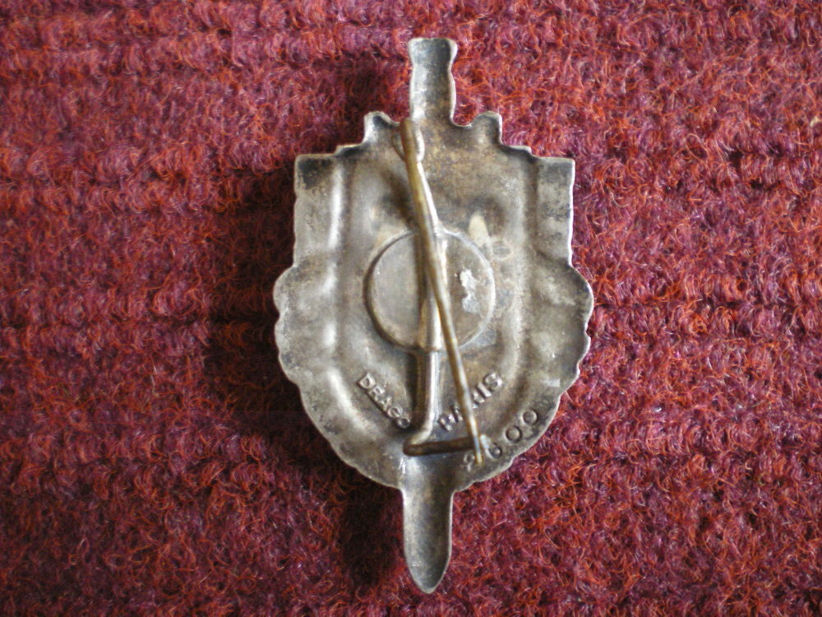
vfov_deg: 37.7
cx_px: 411
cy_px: 308
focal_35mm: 38
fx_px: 902
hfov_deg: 49.0
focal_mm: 6.3
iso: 400
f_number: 3.1
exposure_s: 1/8
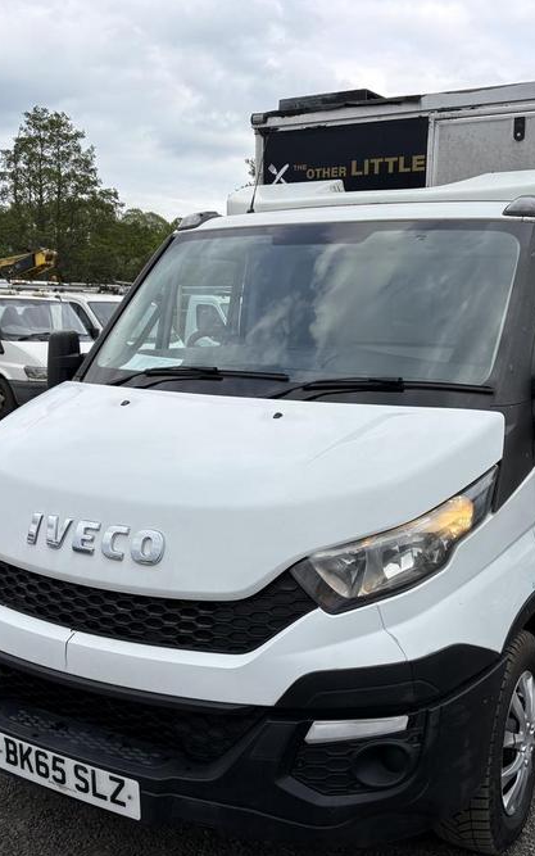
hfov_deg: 34.4
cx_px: 316
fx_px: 863
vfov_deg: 52.7
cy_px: 429
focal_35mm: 37
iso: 50
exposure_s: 1/2075
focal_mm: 5.96
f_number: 1.6
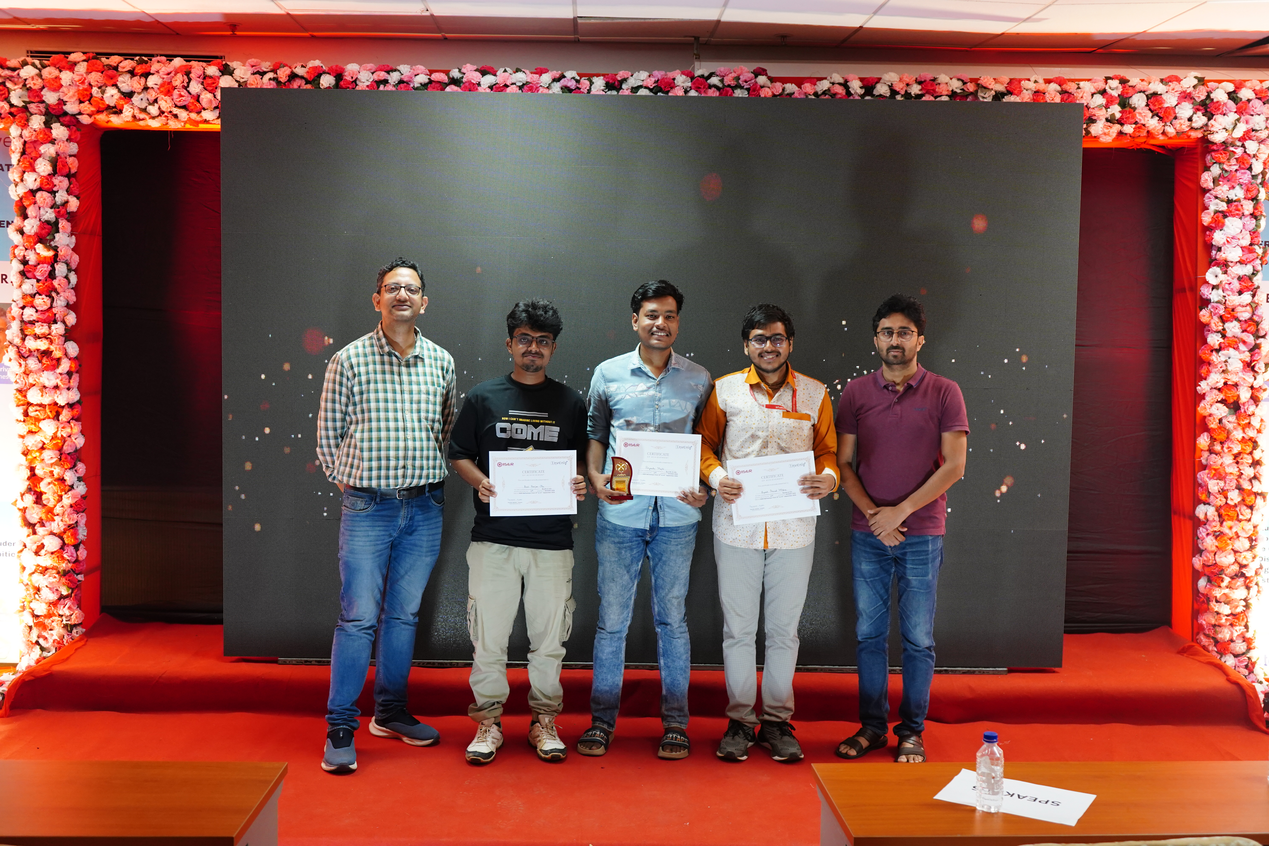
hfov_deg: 51.9
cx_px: 634
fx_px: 1304
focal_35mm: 37
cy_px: 423
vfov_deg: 35.9
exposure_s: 1/100
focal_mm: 37
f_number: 4
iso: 2000
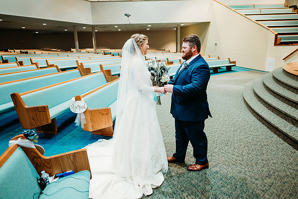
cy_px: 100
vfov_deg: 53.2
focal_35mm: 24
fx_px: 199
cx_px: 149
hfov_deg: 73.7
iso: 2500
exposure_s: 1/100
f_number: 1.8
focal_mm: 24
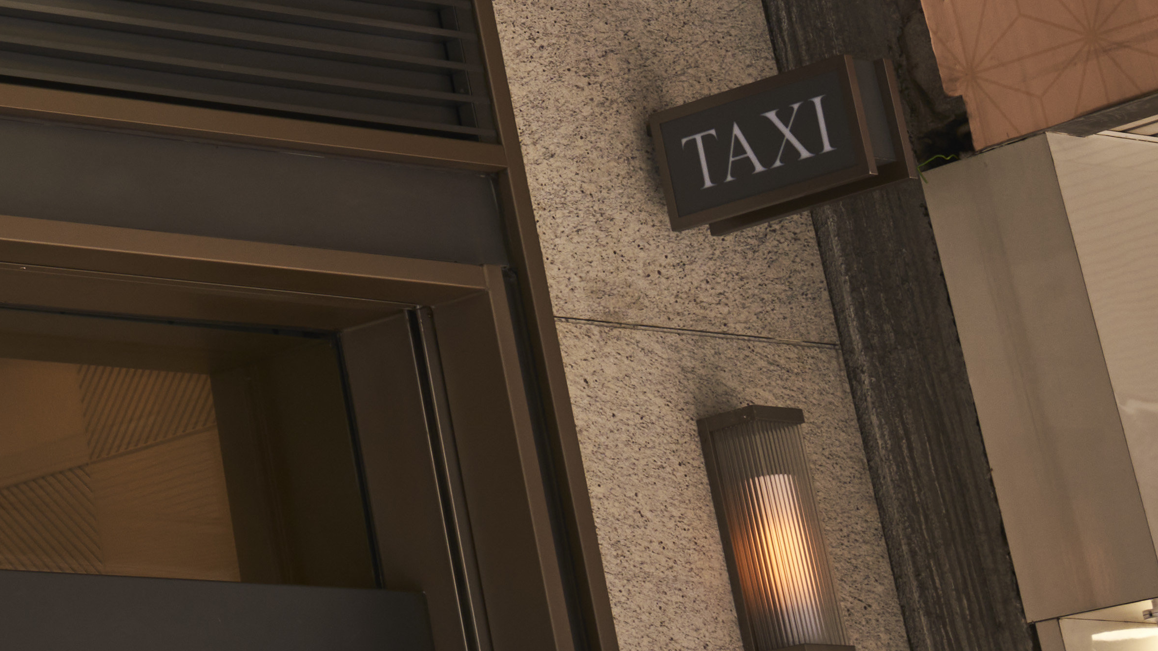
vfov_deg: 8.5
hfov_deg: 14.7
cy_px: -859
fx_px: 4053
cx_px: -777
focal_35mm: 132
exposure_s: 1/40
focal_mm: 32
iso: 100
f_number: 9
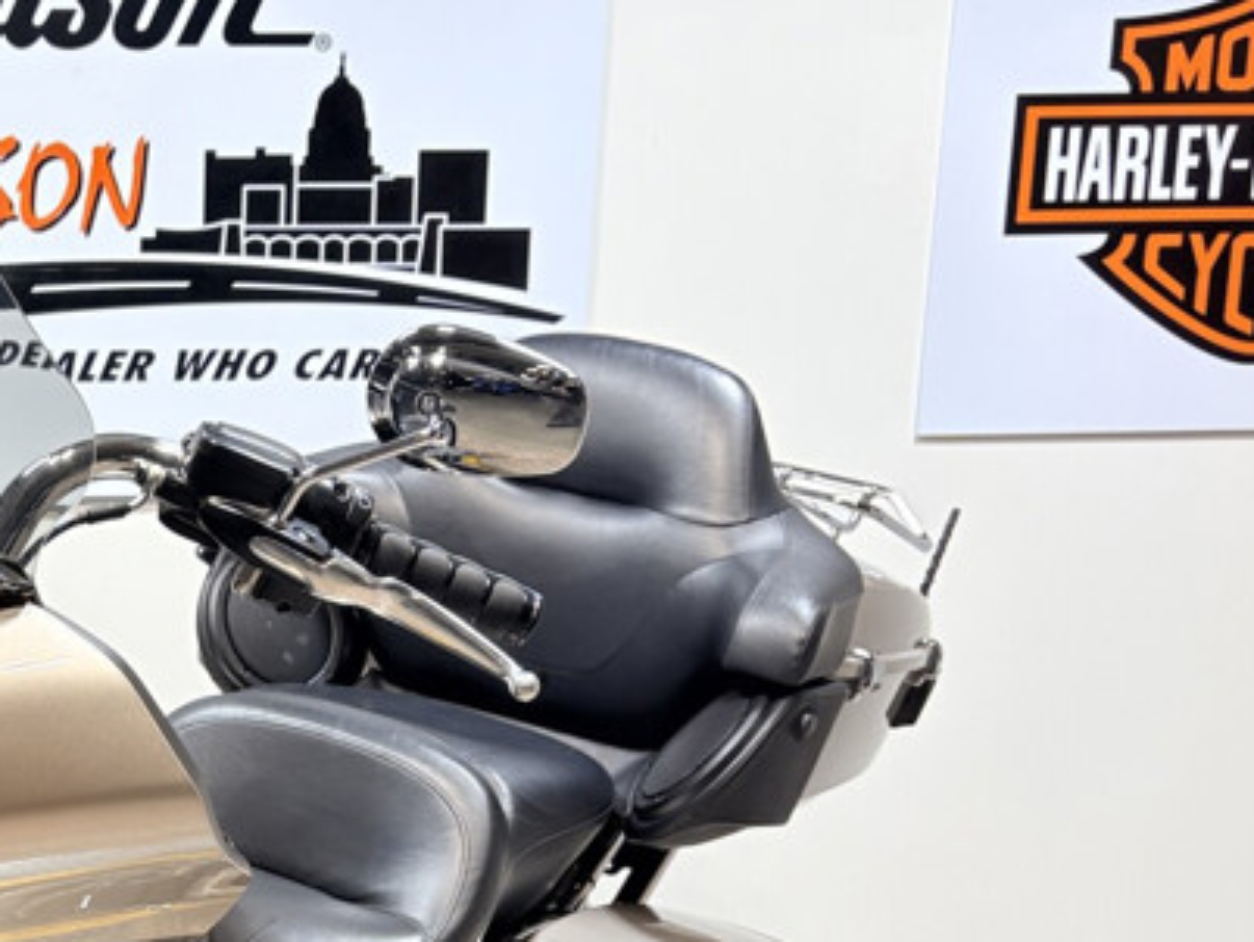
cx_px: -161
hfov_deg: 25.8
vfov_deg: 20.4
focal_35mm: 69
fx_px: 2501
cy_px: 1020
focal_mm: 5.96
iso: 50
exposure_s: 1/120
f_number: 1.6
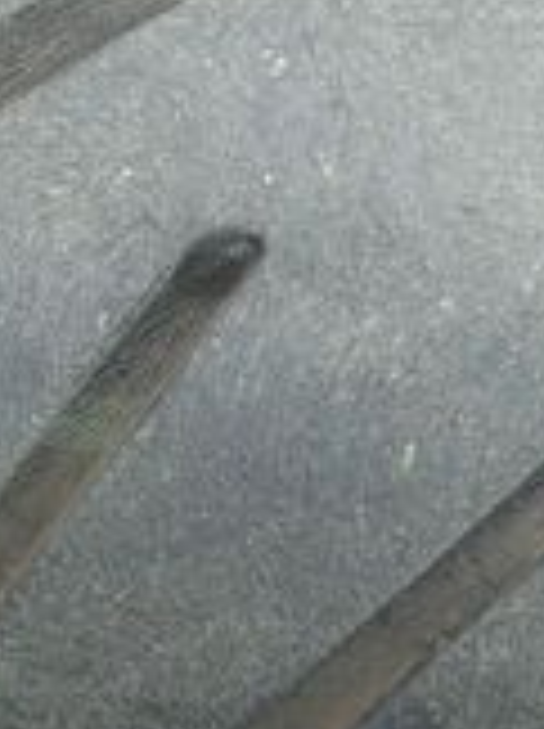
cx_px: -472
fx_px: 3992
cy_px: 338
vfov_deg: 10.4
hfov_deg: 7.5
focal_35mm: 190
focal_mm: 6.76
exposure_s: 1/519
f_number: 1.78
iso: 64
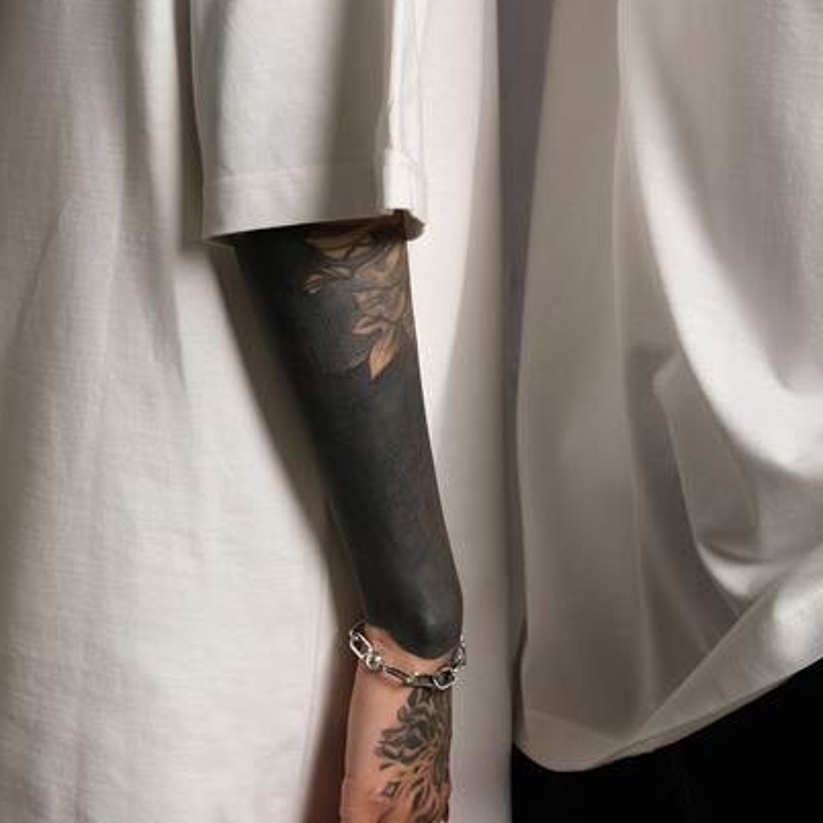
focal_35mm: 102
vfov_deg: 16.2
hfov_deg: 16.9
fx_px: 2744
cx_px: 672
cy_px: -223
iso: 160
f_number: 5
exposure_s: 1/160
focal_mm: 23.3
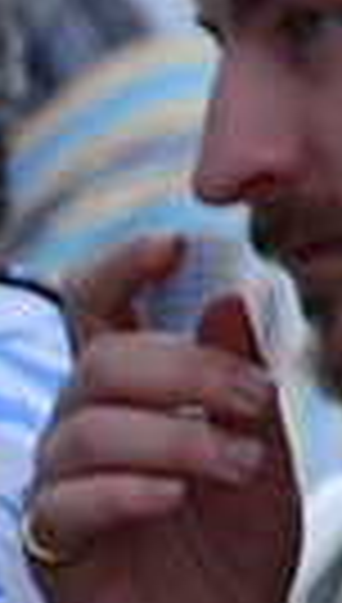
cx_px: 1292
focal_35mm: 1287
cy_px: 27
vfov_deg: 1.7
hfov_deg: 0.9
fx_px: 20619
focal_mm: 190
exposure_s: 1/1250
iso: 800
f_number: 2.8
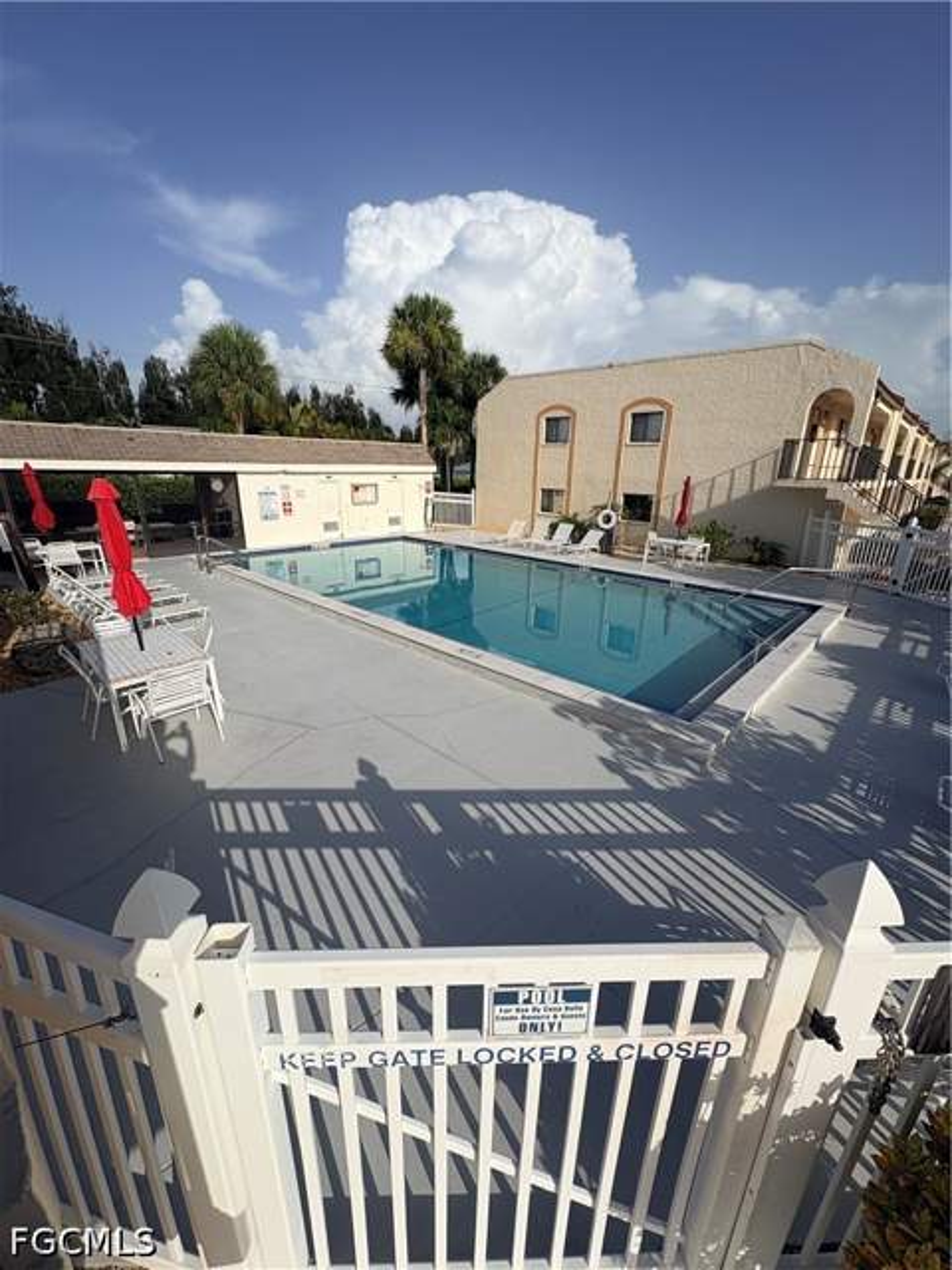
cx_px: 476
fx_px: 513
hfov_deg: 85.7
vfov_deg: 102.1
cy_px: 635
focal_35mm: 14
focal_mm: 2.22
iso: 50
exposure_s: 1/4367
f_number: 2.2
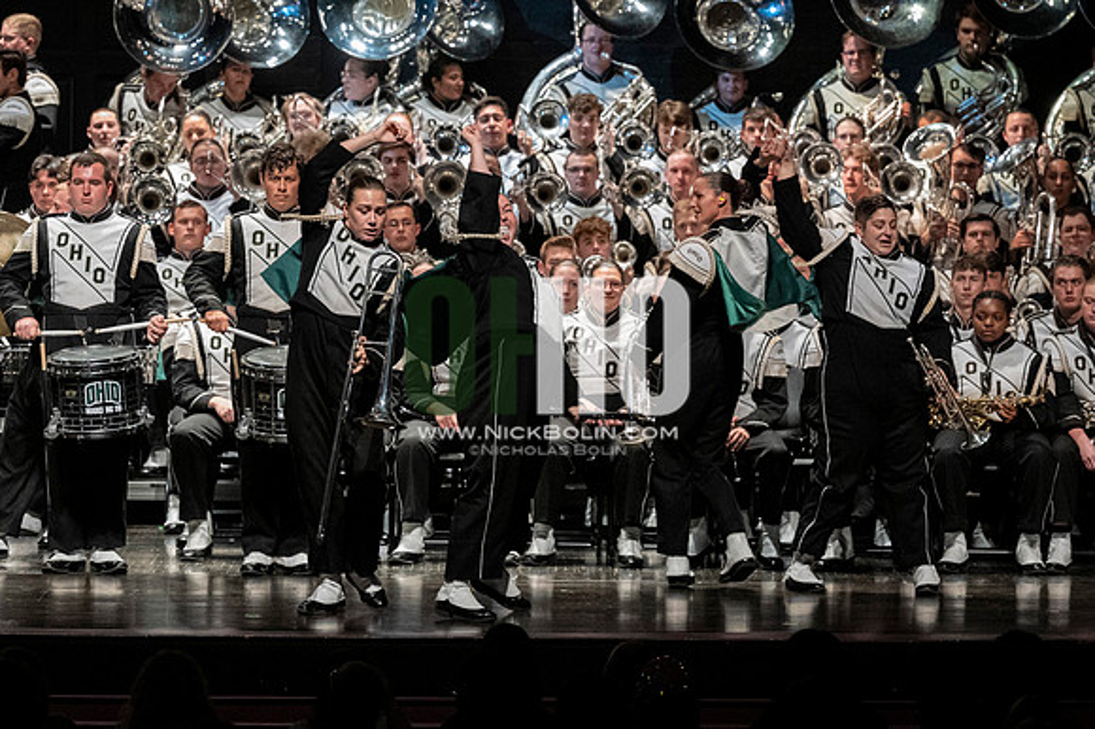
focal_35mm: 210
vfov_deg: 6.5
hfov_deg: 9.8
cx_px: 548
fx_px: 6384
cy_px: 364
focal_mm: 140
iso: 4000
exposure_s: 1/500
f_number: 4
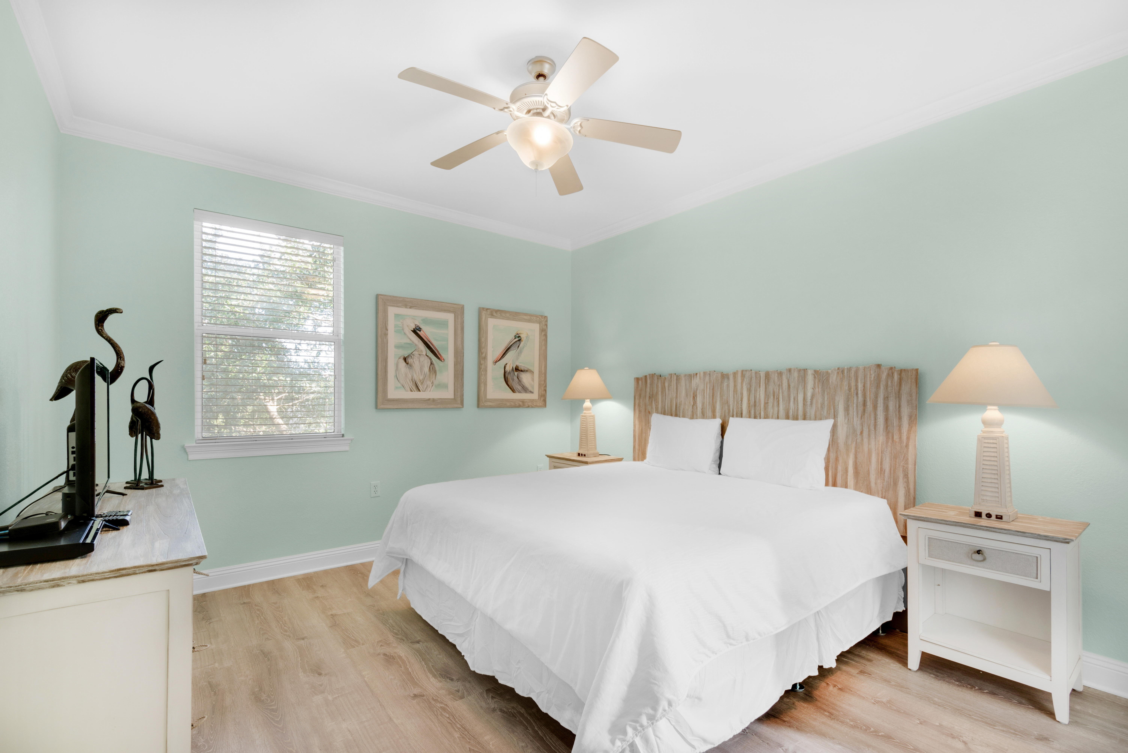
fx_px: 501
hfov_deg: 96.7
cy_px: 376
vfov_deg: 73.8
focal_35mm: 16
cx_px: 564
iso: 200
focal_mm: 16
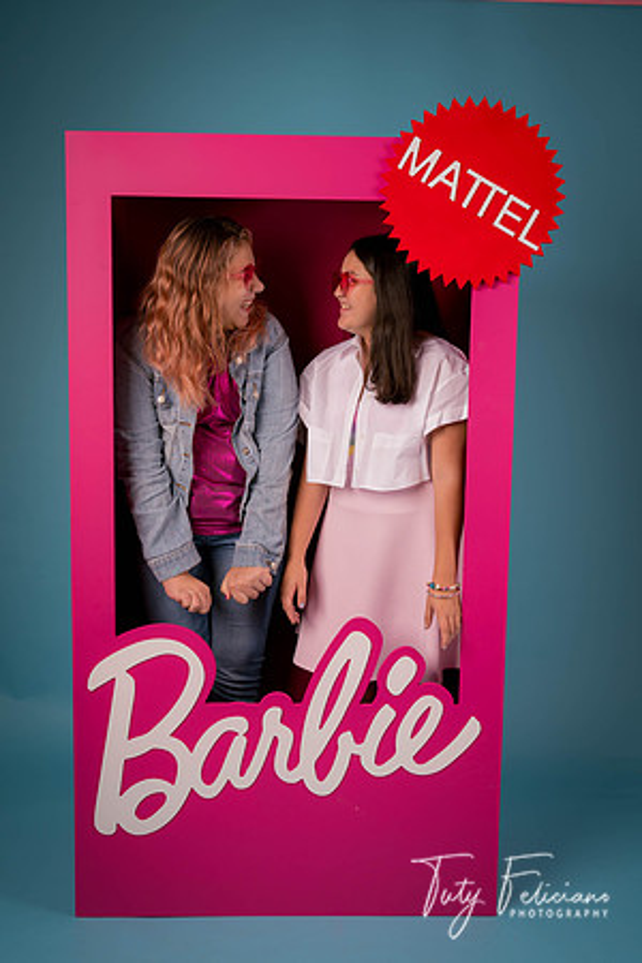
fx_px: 990
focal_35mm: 37
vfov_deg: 51.9
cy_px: 482
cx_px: 321
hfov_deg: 35.9
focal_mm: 37
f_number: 7.1
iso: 125
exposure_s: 1/160
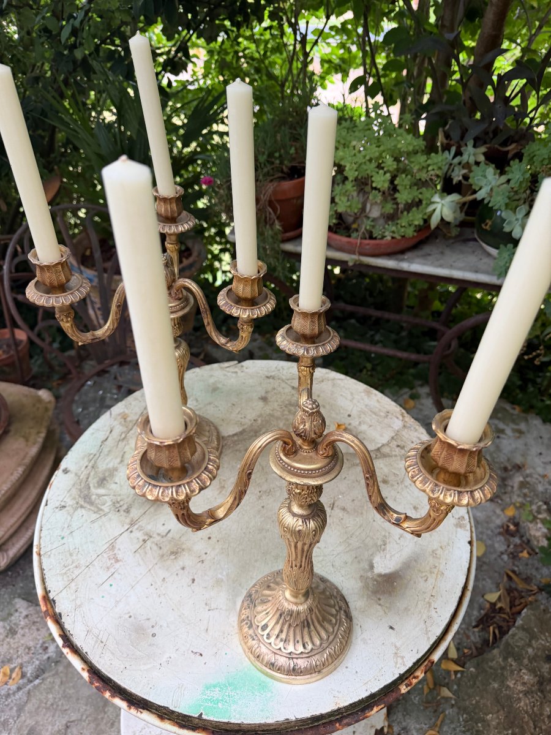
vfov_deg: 71.6
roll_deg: -1.2
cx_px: 276
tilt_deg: -41.0
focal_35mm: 24
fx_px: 509
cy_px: 368
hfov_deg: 56.8
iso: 250
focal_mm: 6.76
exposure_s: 1/60
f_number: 1.78
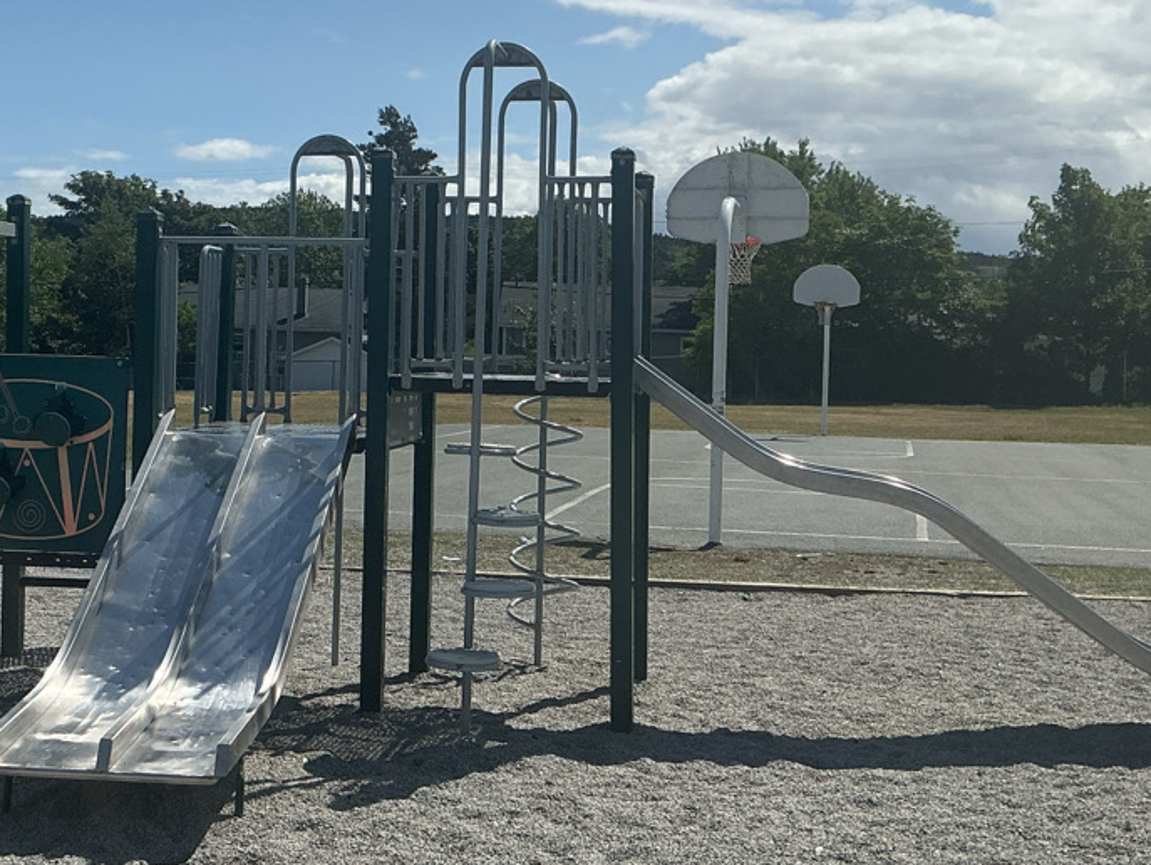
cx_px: 452
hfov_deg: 35.4
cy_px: 342
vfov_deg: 27.0
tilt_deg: +1.3
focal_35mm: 54
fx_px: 1796
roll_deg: -2.0
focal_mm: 3
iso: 25
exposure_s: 1/4065
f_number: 1.8
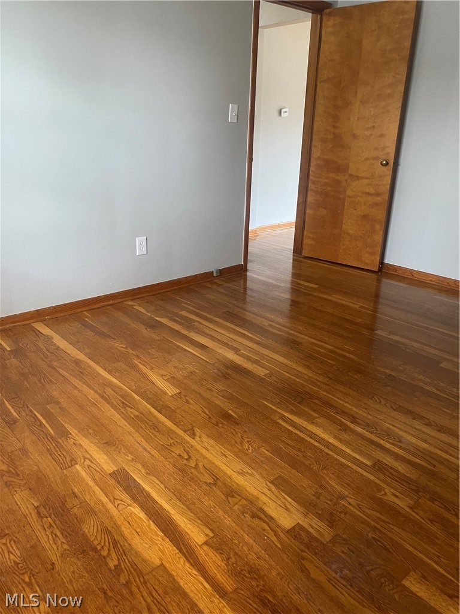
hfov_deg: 53.1
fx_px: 461
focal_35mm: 26
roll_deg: -2.1
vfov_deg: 67.3
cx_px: 230
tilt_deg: -18.4
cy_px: 307
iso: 250
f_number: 1.8
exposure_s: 1/60
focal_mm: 4.25
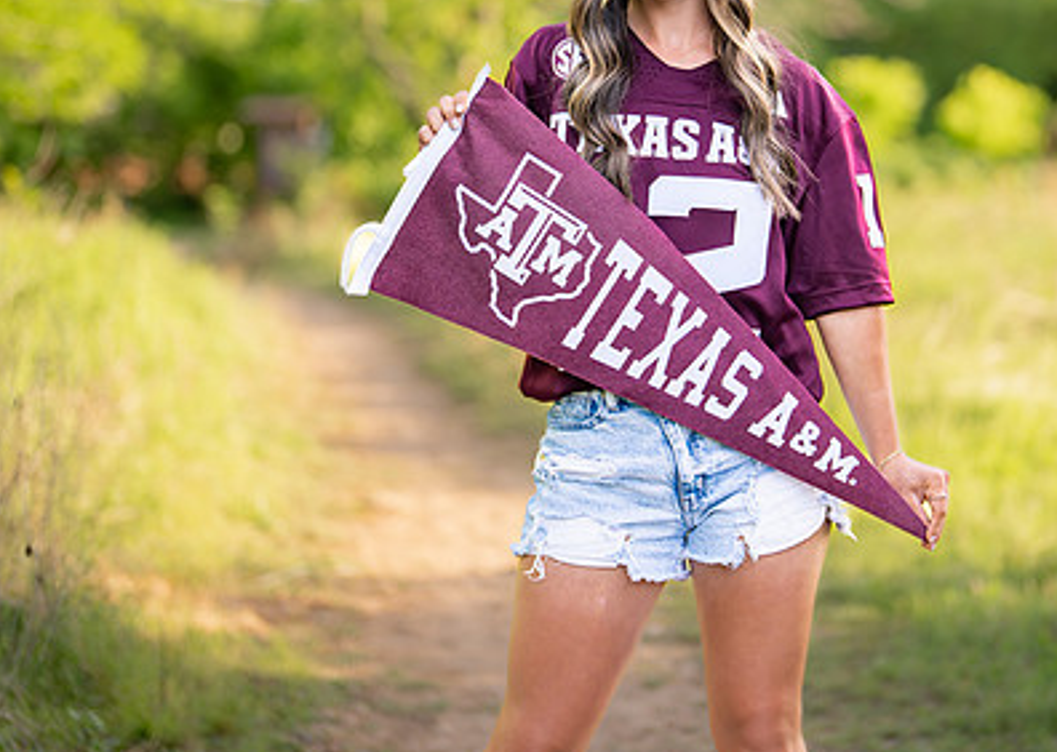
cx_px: 676
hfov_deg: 21.2
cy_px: 173
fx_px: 2819
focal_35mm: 94
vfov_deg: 15.1
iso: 200
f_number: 1.2
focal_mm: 50
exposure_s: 1/1250
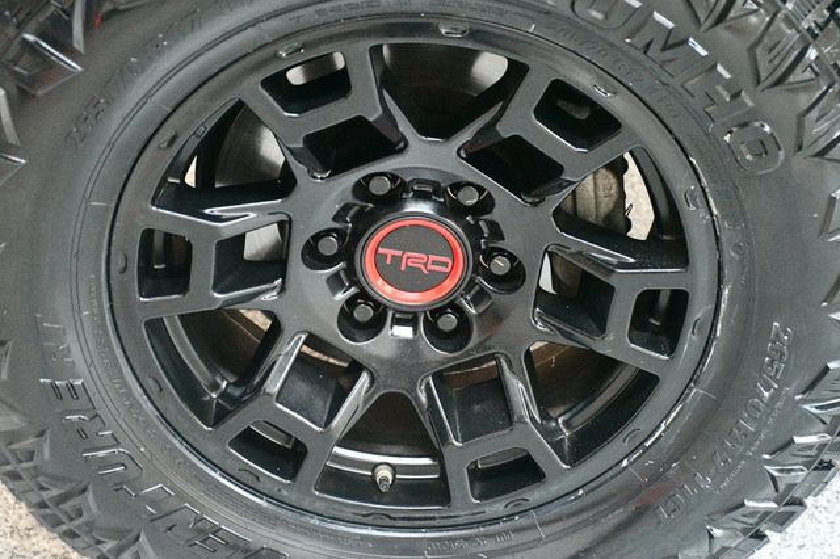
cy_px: 280
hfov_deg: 28.1
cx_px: 420
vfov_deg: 18.9
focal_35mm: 72
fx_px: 1679
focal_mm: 48
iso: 12800
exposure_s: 1/50
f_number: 4.5
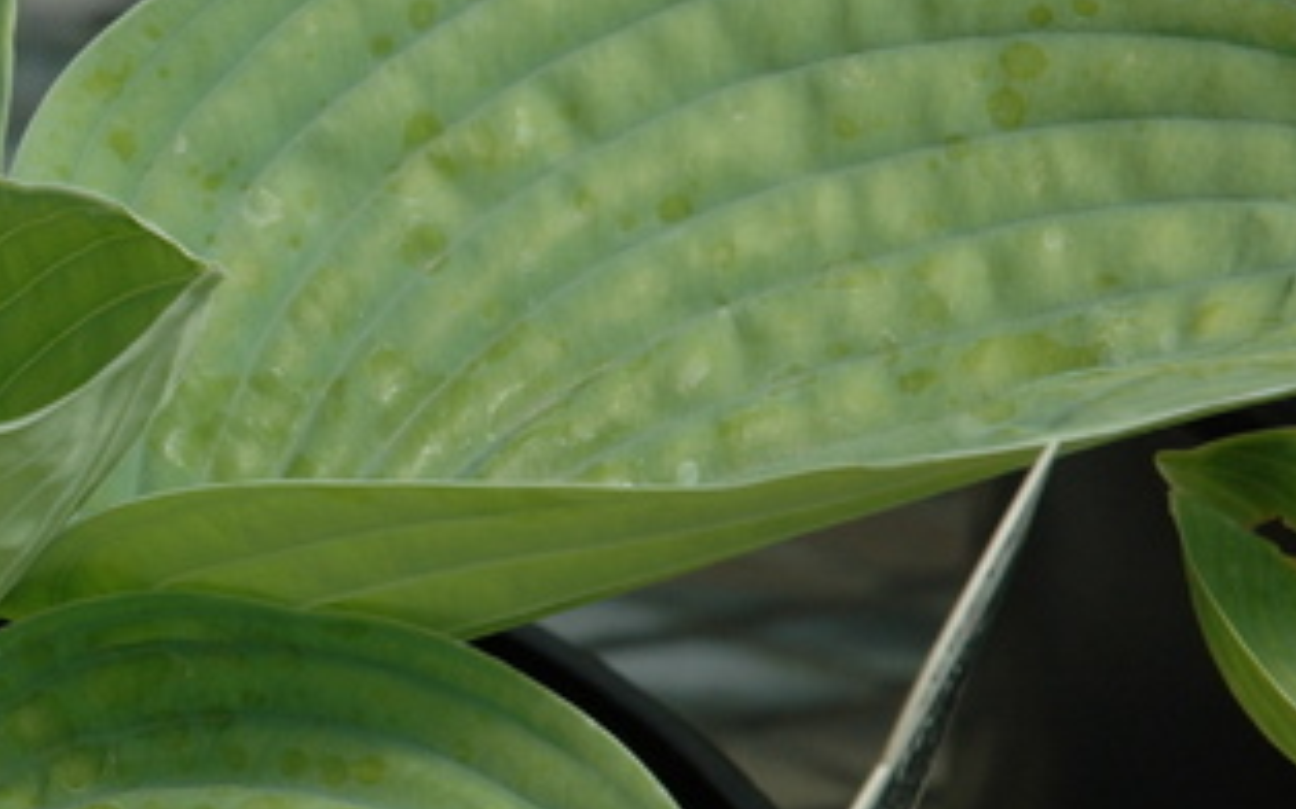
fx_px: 8509
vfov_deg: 5.4
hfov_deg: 8.6
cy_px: 491
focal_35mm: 241
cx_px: -343
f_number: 8
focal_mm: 62
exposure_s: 1/250
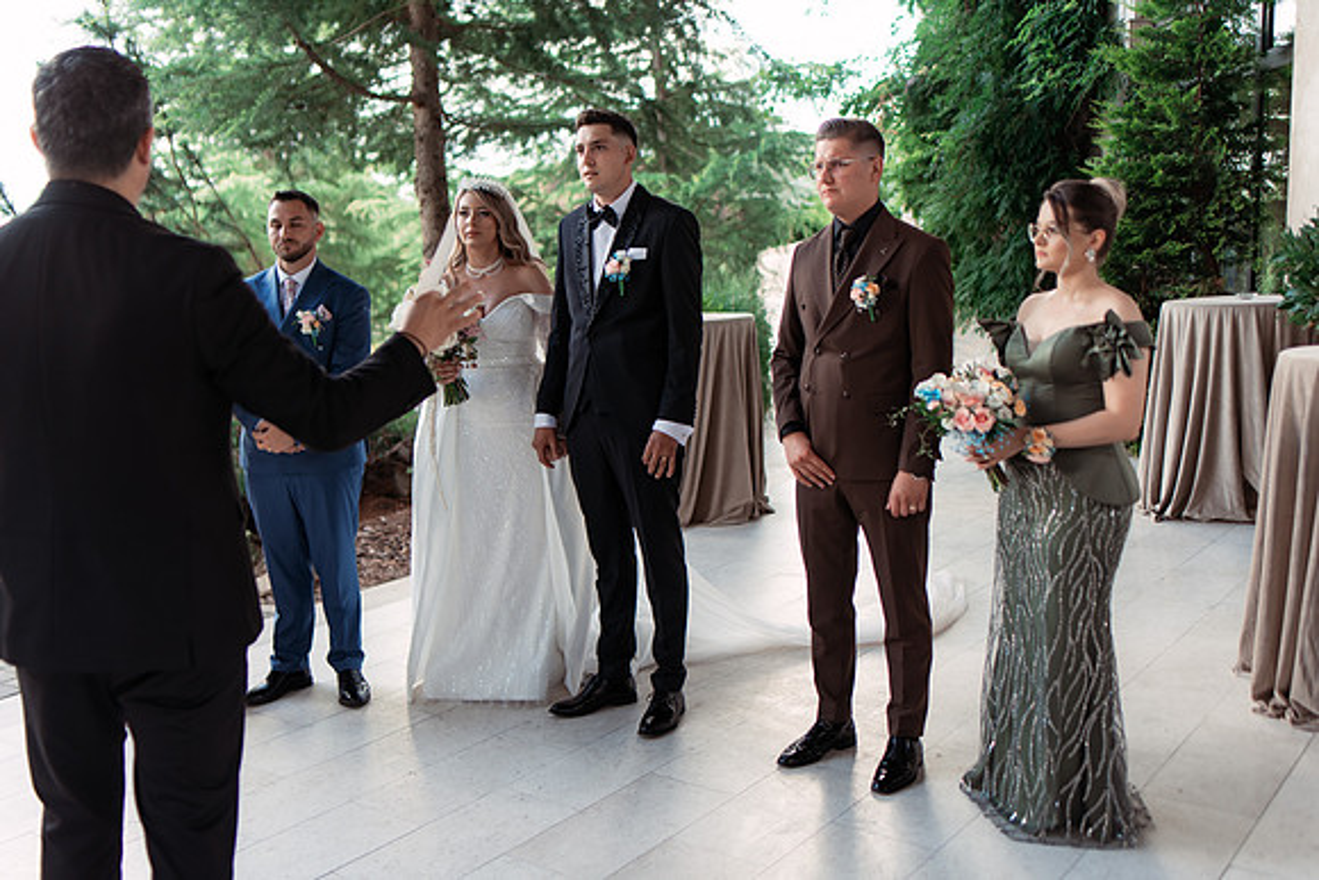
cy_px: 440
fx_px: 1283
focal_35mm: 35
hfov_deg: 54.4
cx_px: 660
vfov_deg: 37.9
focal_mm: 35
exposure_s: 1/200
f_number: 2
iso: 160
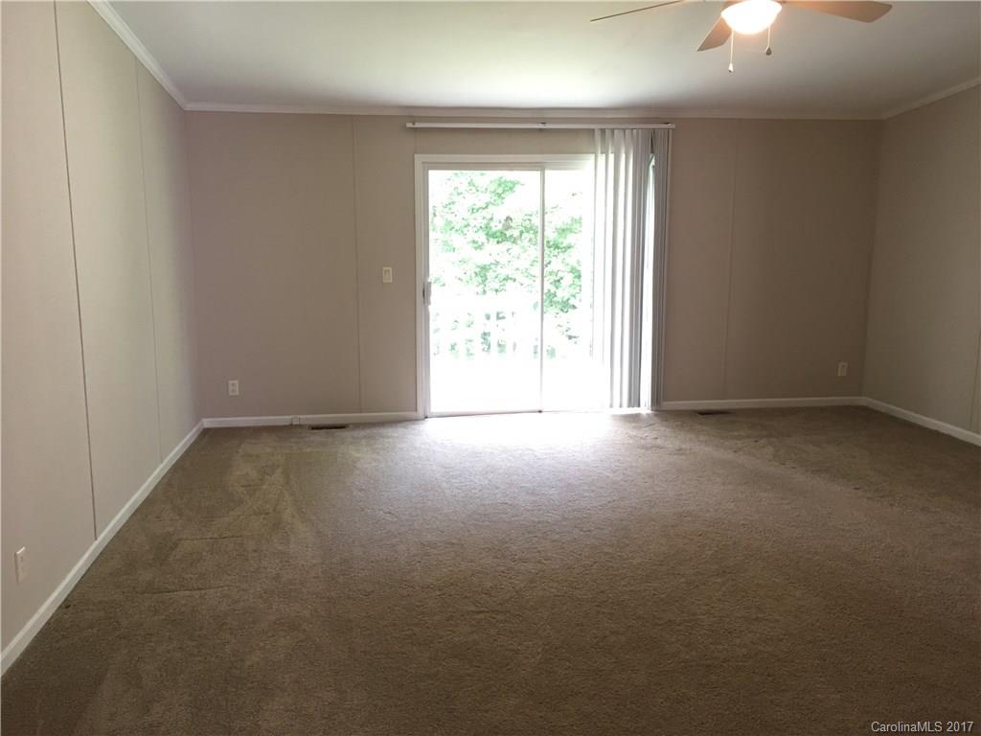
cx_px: 490
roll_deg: +0.6
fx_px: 822
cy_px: 368
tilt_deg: -8.5
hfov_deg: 61.7
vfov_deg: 48.2
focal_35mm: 29
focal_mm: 4.15
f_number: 2.2
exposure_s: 1/15
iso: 64
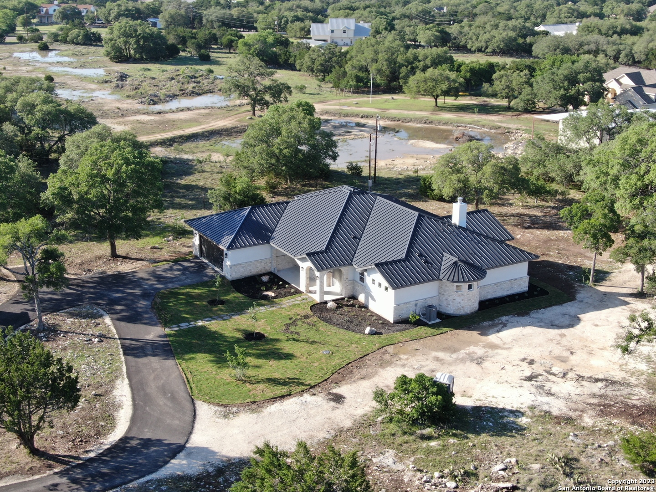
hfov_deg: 39.7
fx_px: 910
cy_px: 246
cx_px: 328
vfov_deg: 30.3
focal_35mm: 48
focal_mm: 8.6
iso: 100
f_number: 3.8
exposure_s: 1/200
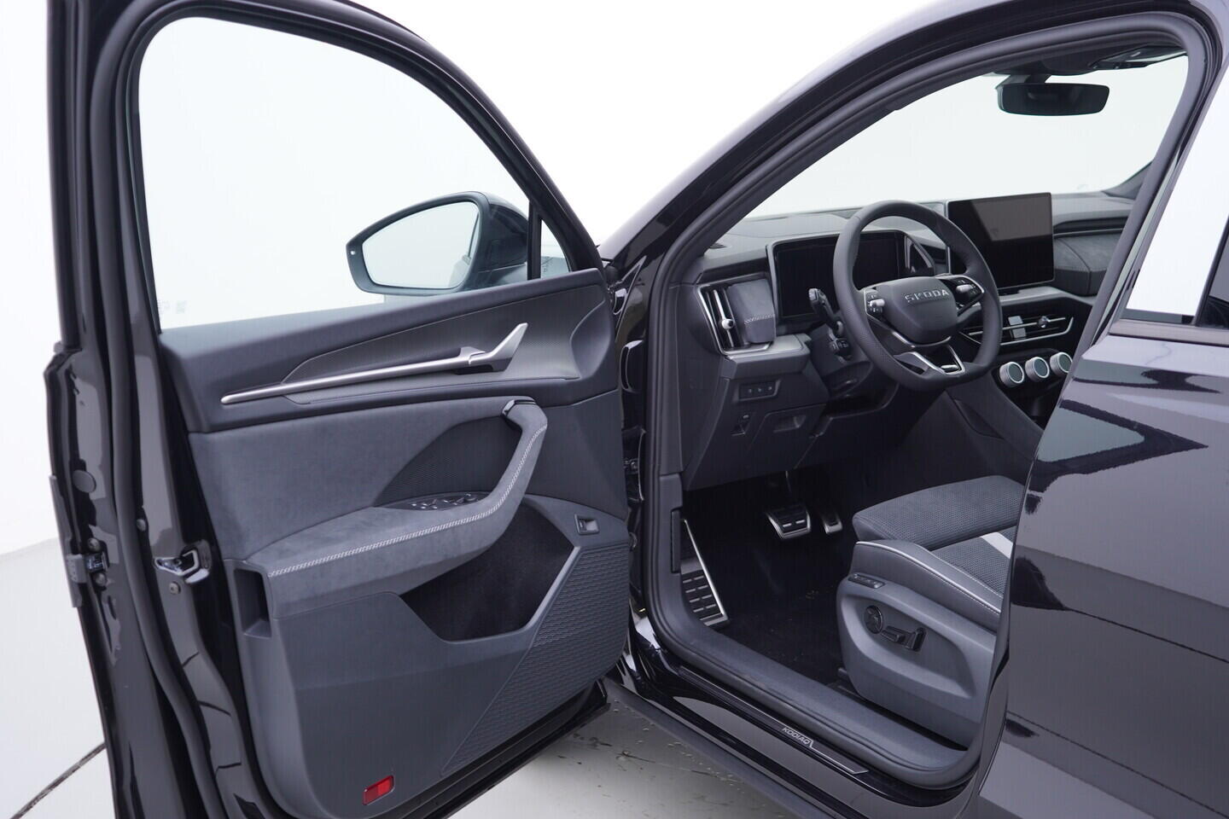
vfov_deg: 36.9
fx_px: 1229
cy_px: 410
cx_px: 614
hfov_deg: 53.1
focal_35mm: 36
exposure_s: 1/40
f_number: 2.8
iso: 125
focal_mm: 24
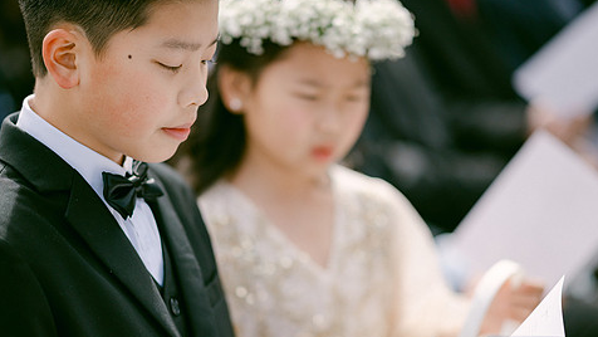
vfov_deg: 9.1
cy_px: 197
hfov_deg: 16.0
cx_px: 293
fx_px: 2125
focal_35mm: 134
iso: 200
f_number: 1.4
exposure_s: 1/8000
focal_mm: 105
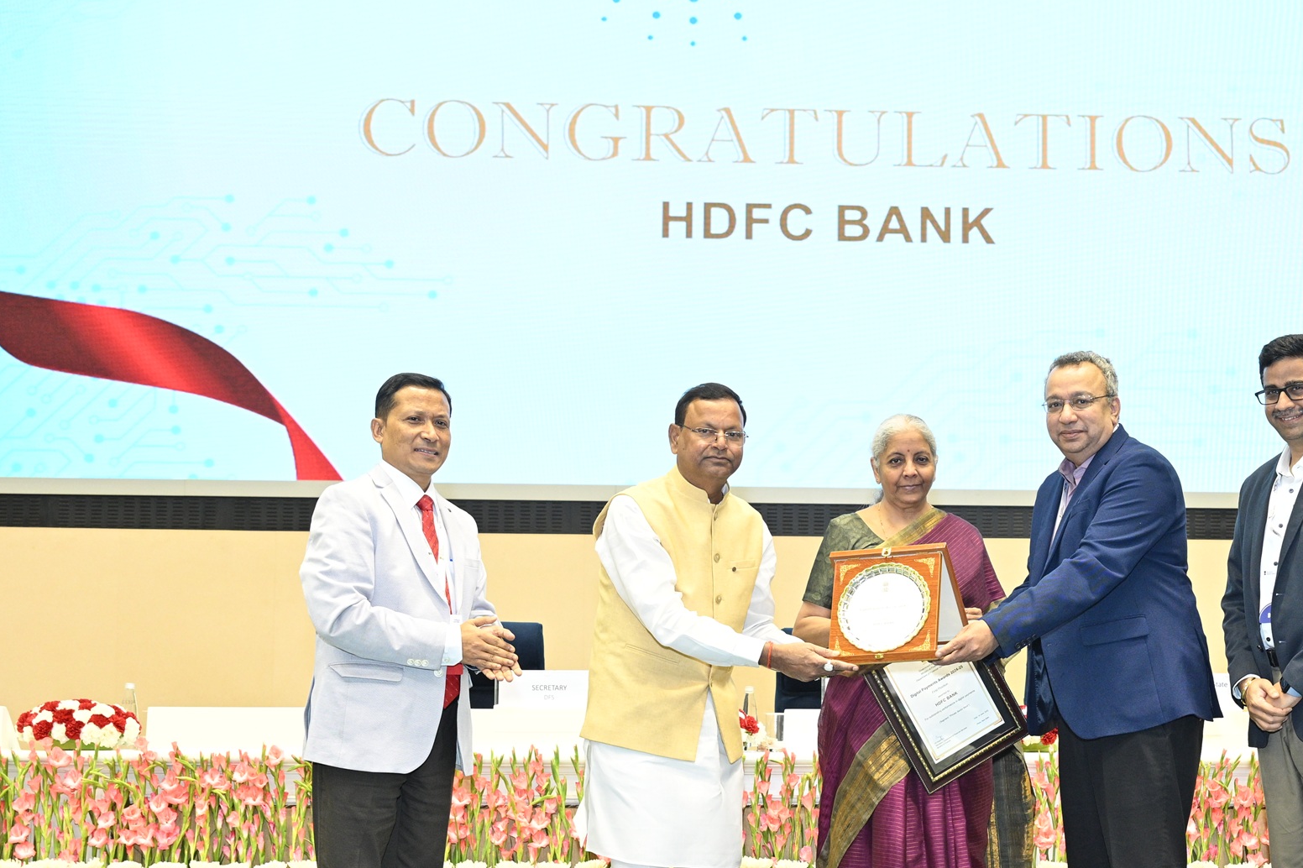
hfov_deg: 36.9
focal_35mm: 53
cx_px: 915
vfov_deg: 25.3
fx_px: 1918
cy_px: 618
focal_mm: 34
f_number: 4
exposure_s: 1/100
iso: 1600
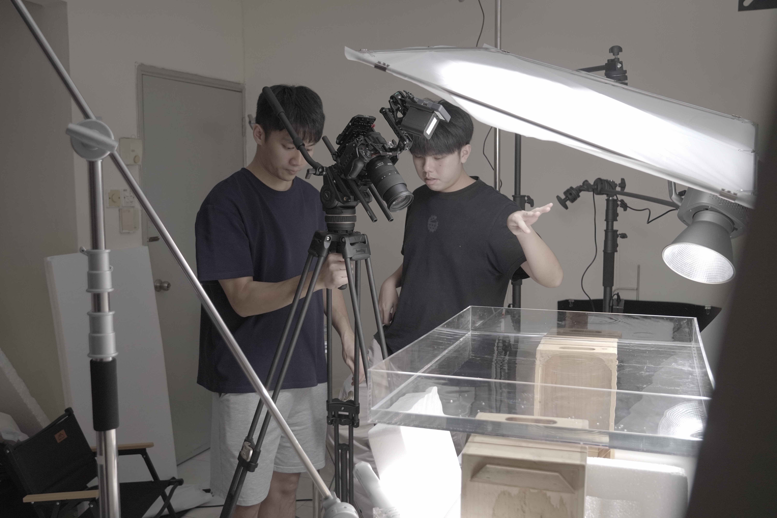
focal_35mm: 34
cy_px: 259
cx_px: 388
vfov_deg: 38.4
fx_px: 745
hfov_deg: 55.1
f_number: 2.8
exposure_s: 1/200
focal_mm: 23
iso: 2500
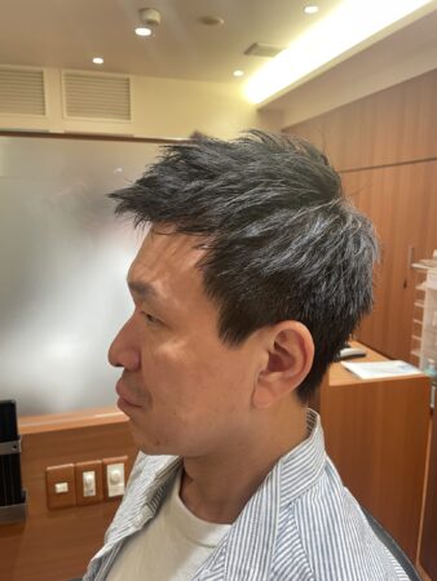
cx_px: 218
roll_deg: -0.4
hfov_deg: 53.1
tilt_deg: -9.2
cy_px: 290
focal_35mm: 26
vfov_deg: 67.3
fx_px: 437
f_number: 1.6
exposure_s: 1/50
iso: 160
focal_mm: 4.2
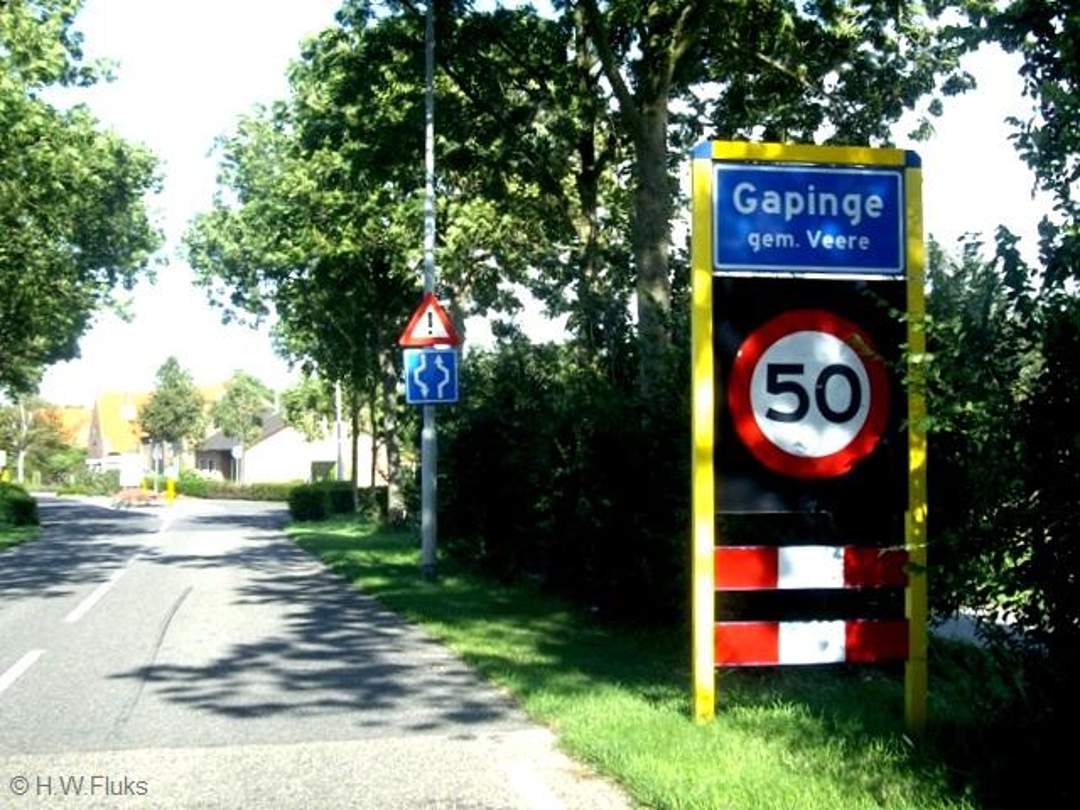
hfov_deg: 49.0
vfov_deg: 37.7
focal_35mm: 38
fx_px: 1186
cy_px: 405
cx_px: 540
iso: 64
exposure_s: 1/250
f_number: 2.8
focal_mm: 7.9
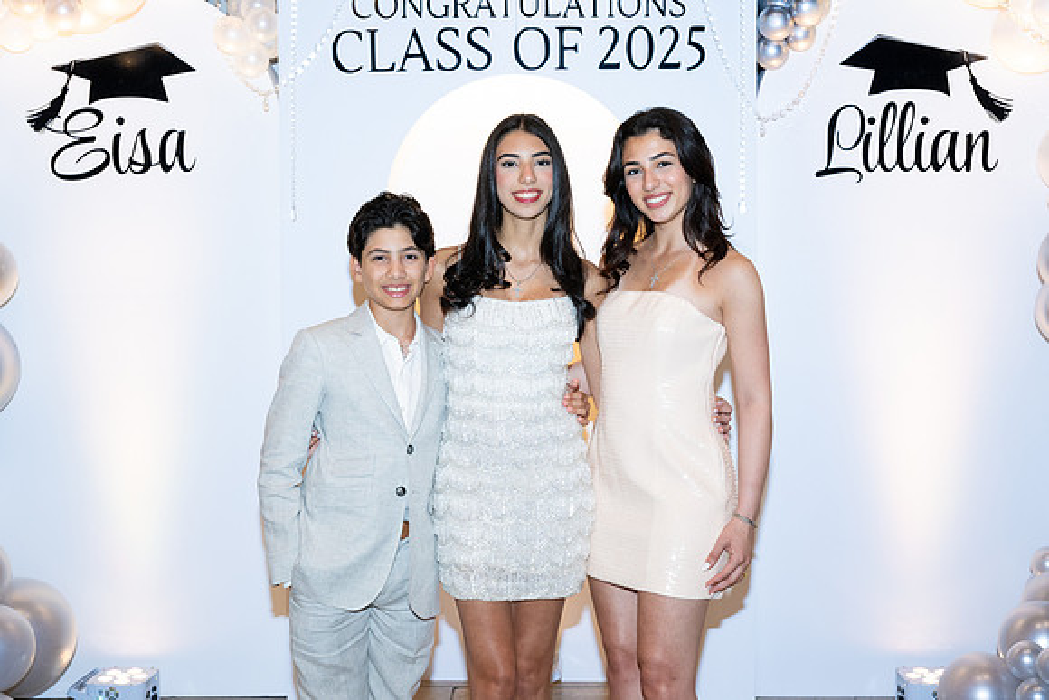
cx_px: 524
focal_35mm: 44
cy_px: 350
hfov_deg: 44.5
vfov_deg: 30.5
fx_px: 1282
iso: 1000
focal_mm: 44
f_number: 5.6
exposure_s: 1/80
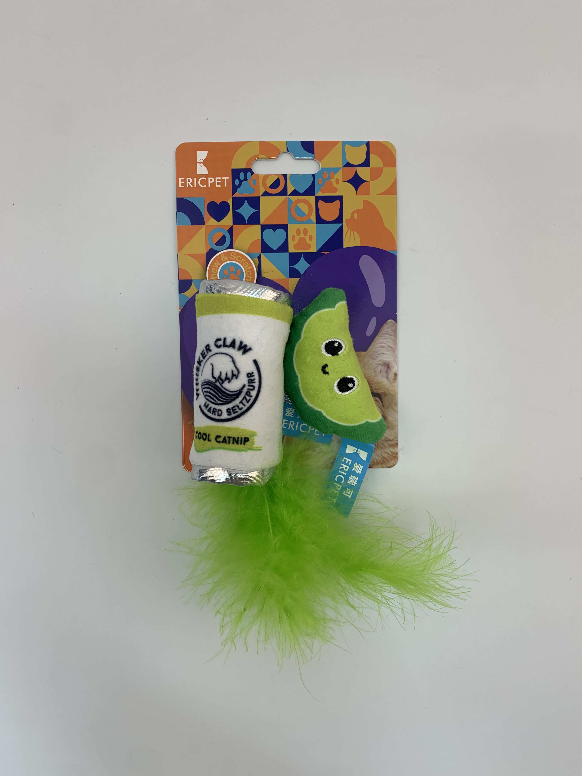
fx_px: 583
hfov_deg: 53.1
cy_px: 388
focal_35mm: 26
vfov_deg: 67.3
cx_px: 291
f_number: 1.8
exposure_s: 1/152
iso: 25
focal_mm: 4.25
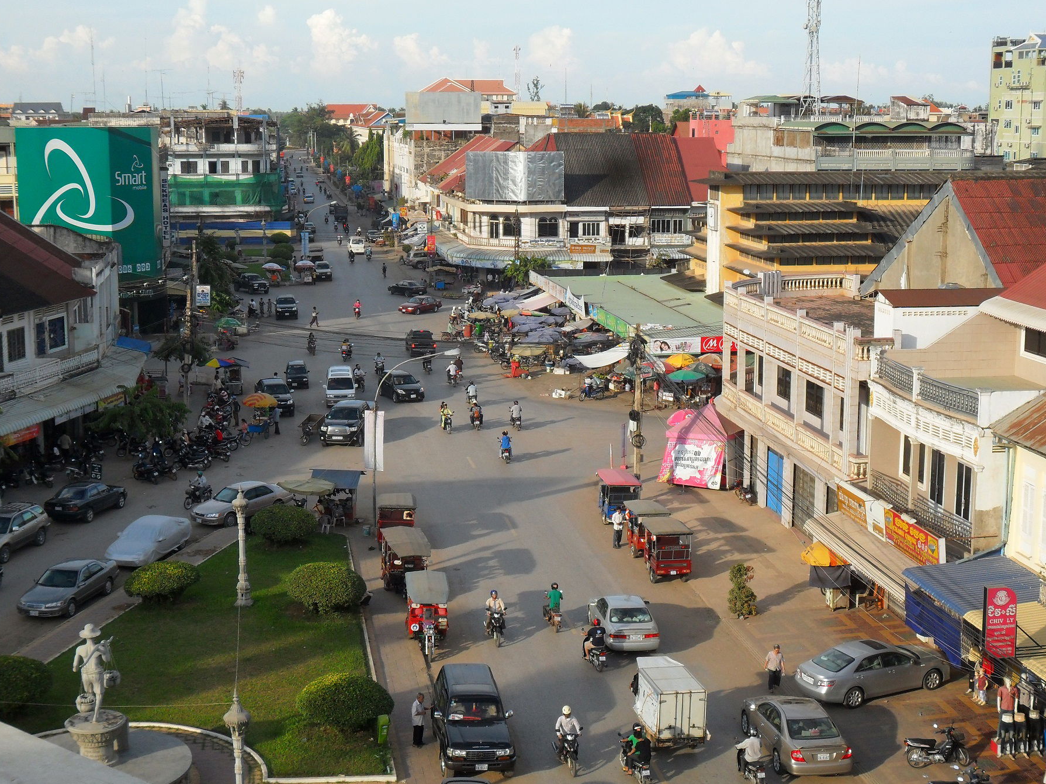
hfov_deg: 36.2
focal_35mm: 53
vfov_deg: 27.5
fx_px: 1601
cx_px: 524
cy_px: 394
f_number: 5
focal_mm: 9.3
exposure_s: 1/350
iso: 100
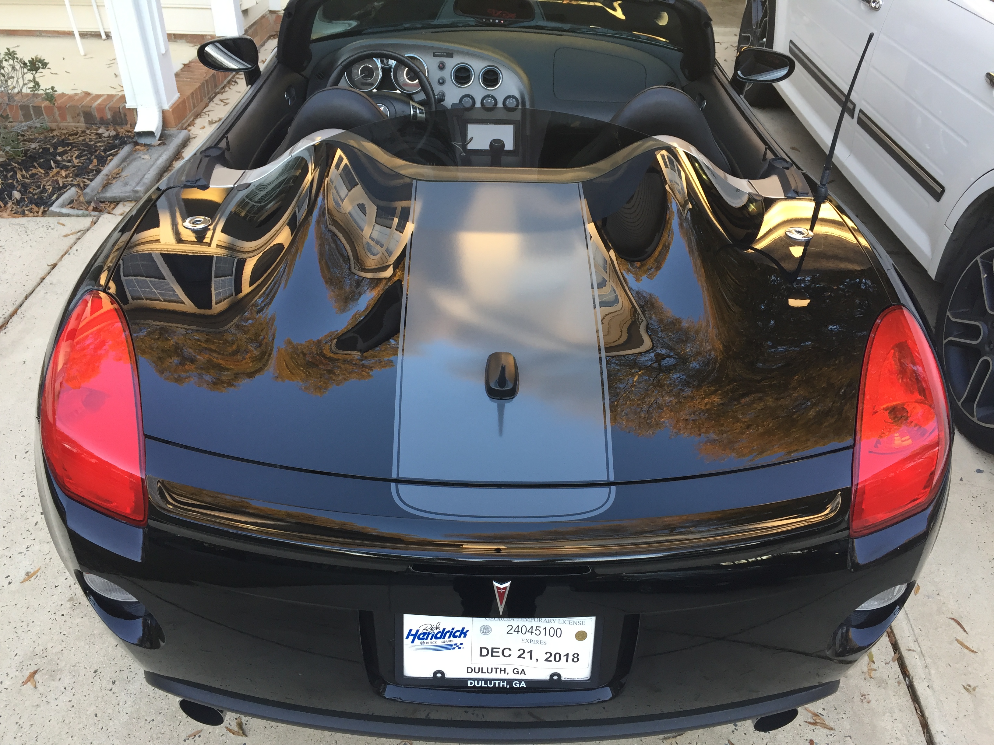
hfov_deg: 61.7
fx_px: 833
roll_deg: -1.1
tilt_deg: -34.3
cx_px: 497
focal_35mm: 29
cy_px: 372
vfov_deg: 48.2
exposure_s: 1/40
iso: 32
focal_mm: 4.15
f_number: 2.2
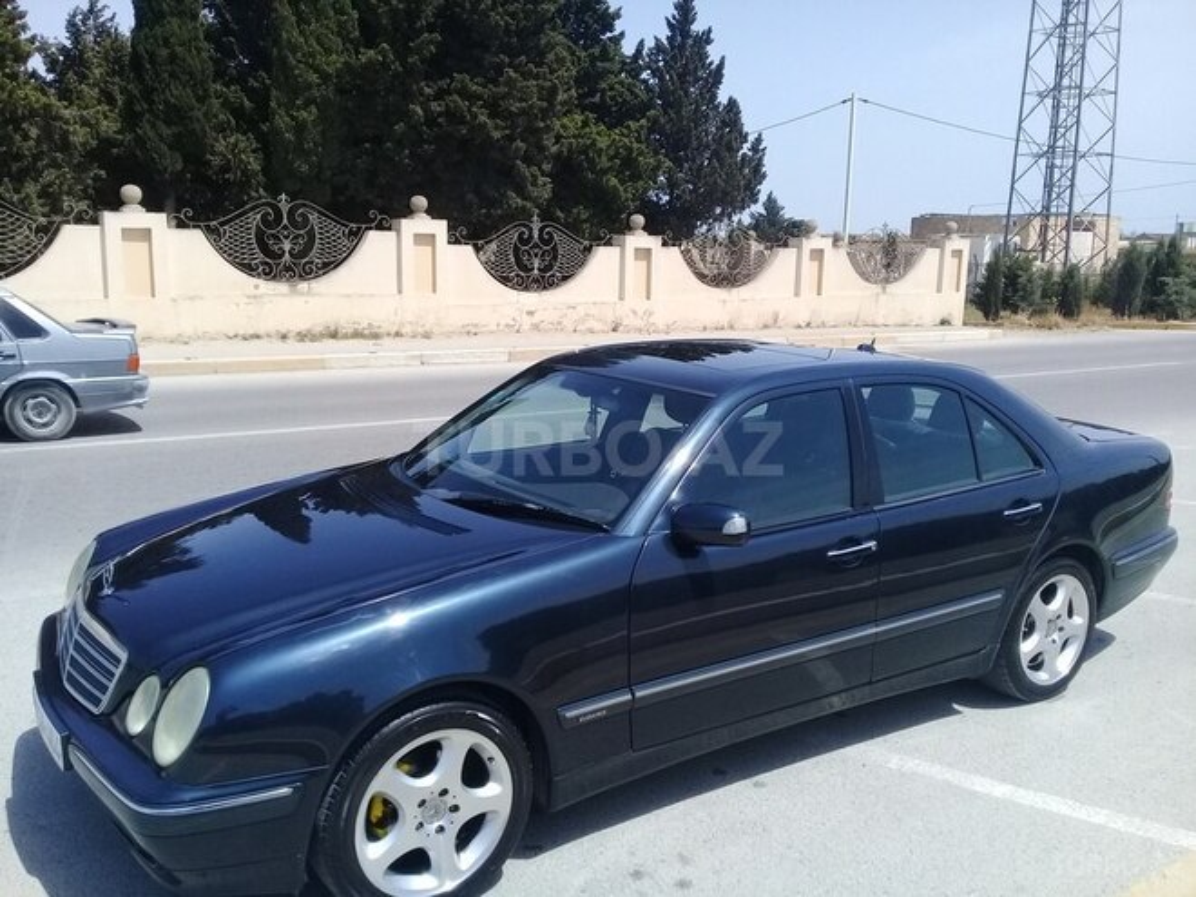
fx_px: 1071
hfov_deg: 58.4
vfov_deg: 45.4
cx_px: 598
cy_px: 448
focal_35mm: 31
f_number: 2.2
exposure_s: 1/1205
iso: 50
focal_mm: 3.3
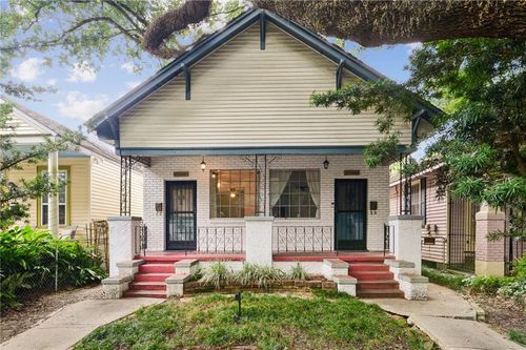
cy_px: 175
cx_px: 263
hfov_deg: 86.9
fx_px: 278
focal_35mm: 19
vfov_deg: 64.5
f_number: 13
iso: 1000
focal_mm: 19
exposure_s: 1/25
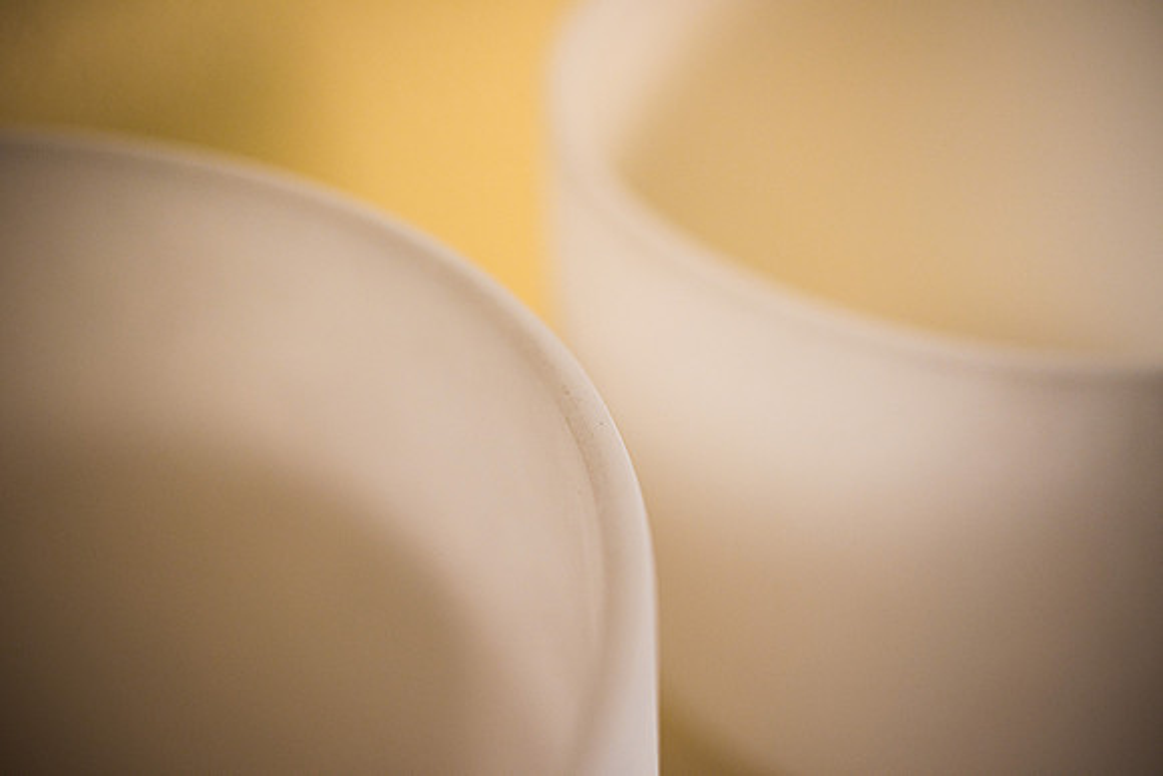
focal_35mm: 60
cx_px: 582
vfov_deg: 22.6
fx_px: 1939
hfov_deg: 33.4
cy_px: 388
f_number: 3.5
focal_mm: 60
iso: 500
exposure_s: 1/200
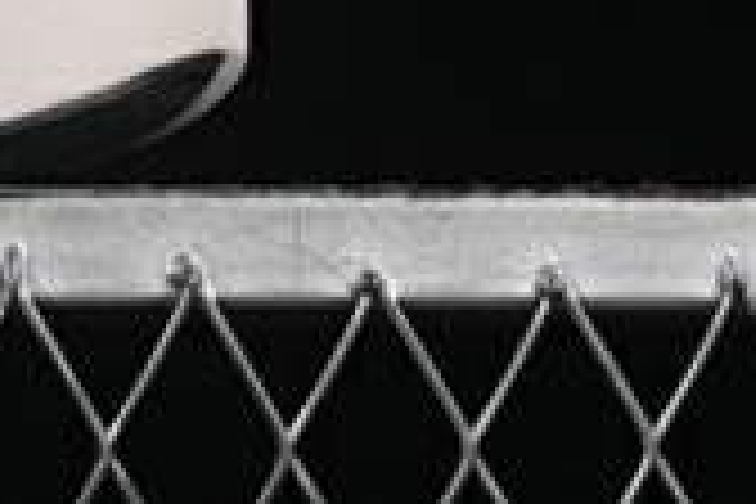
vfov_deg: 4.2
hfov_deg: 6.1
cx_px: -819
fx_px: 6845
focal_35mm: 326
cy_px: -500
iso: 160
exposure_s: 1/80
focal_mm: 50
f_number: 8
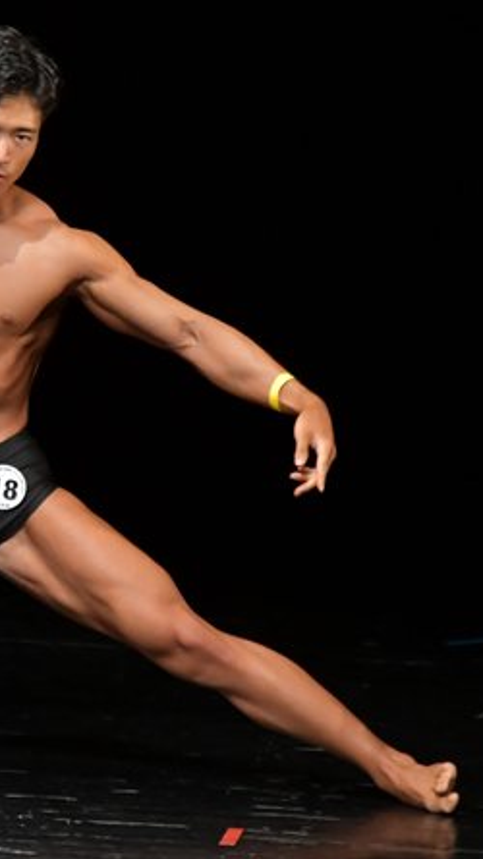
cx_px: 84
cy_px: 400
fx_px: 14335
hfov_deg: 1.9
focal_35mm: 629
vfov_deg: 3.4
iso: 4000
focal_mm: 230
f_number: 5.6
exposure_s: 1/400
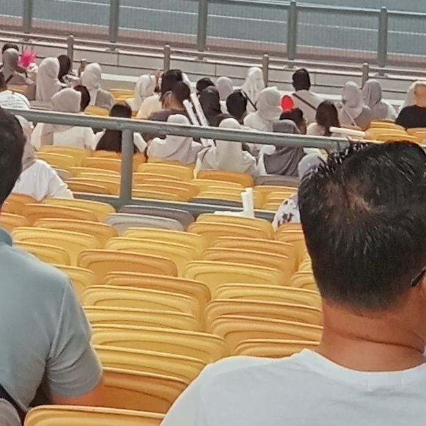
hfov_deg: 10.6
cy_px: -541
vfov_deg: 9.7
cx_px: 1
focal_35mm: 163
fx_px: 2269
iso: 99
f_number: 1.8
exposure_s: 1/527
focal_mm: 3.98
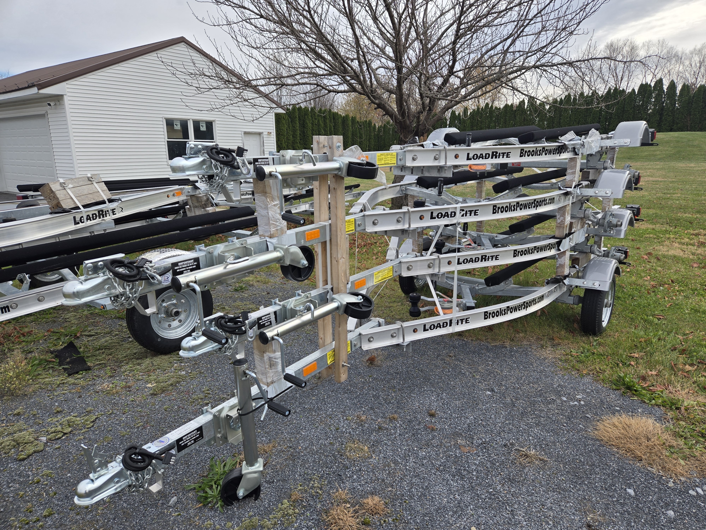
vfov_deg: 58.9
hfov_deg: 73.9
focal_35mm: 23
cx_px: 353
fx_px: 469
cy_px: 265
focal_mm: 5.4
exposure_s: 1/1084
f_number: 1.8
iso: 25
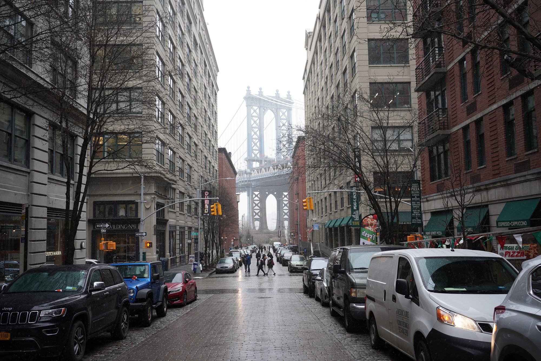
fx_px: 496
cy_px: 180
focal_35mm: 33
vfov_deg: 40.0
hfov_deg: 57.2
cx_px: 270
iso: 320
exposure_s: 1/125
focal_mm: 33
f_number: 6.3
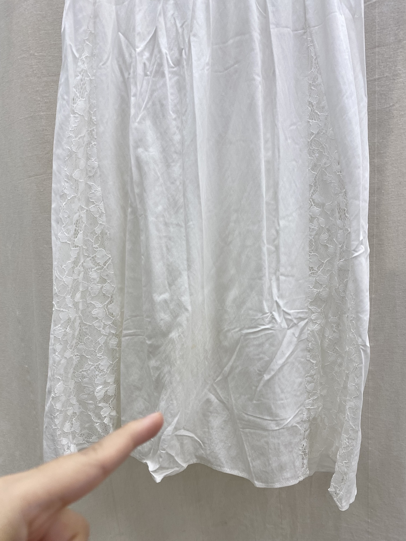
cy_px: 270
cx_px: 203
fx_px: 407
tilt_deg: -14.9
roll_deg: -0.9
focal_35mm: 26
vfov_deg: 67.3
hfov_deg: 53.1
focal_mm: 4.25
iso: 50
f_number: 1.8
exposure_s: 1/100
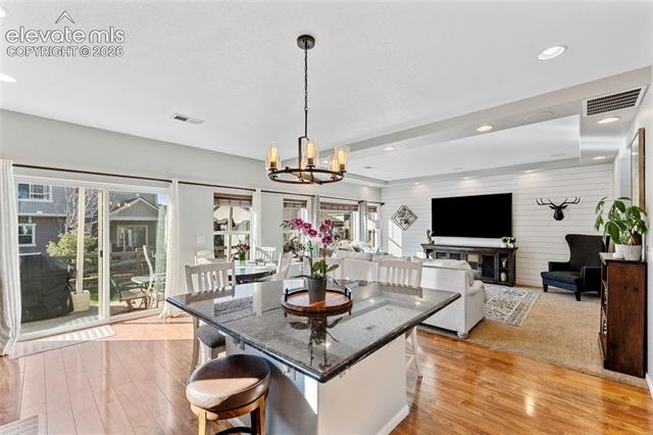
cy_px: 218
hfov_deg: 100.8
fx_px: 270
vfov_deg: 77.6
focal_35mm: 15
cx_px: 326
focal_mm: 14.9
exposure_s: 1/200
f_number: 8
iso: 640
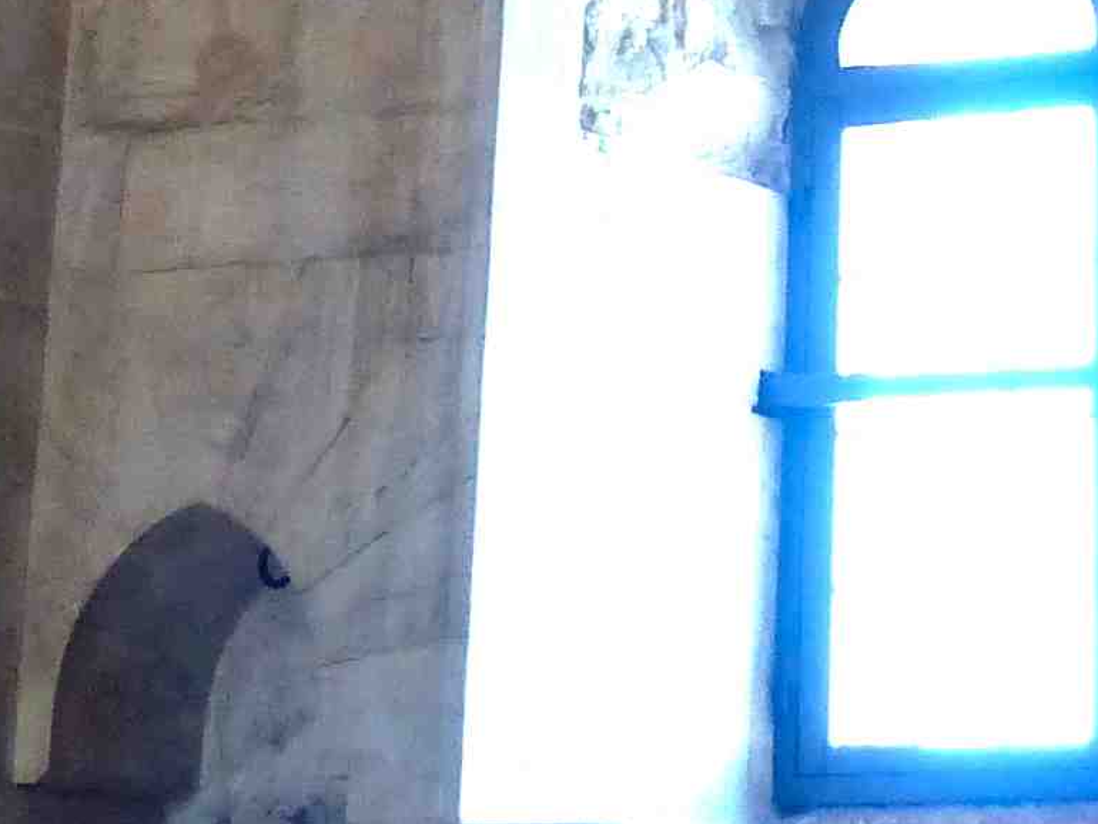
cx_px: 1169
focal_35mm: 135
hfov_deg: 14.3
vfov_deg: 10.8
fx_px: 4283
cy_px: -158
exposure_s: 1/60
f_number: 2.8
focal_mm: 4.5
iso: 320
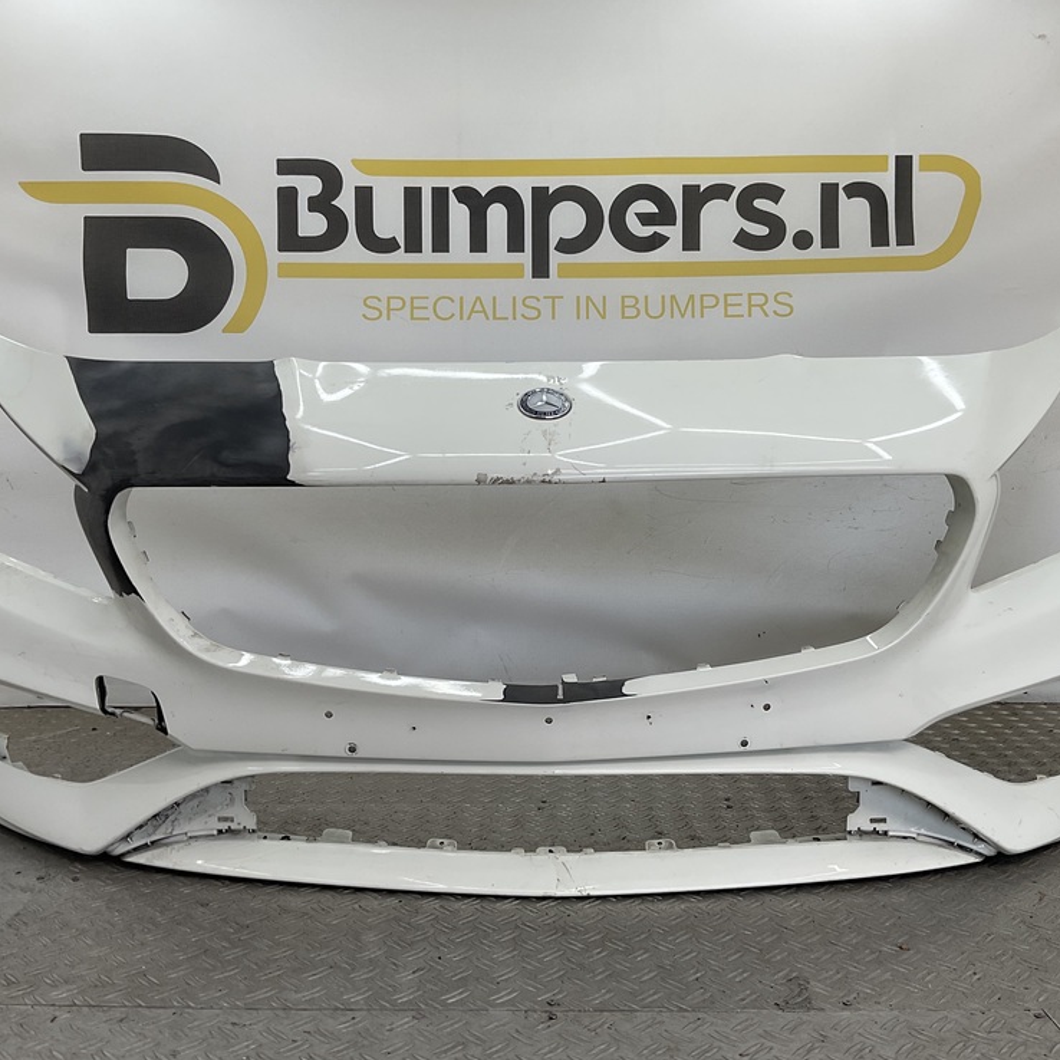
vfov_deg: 47.2
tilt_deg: -7.4
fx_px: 1213
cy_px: 529
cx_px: 529
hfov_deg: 47.2
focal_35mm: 35
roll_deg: -0.4
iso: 16
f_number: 1.8
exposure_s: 1/238
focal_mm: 3
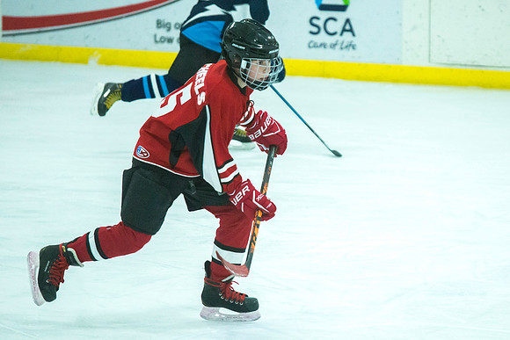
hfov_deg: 7.0
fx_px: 4145
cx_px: 339
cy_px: 182
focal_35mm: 293
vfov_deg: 4.7
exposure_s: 1/1000
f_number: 5.6
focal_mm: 220
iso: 6400
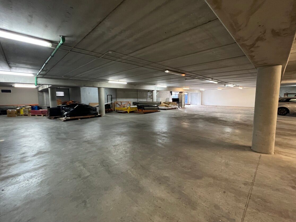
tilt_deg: -7.1
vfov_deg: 85.7
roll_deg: +0.1
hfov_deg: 102.0
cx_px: 151
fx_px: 120
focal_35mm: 14
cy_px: 110
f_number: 1.8
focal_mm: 1.57
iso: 640
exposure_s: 1/50
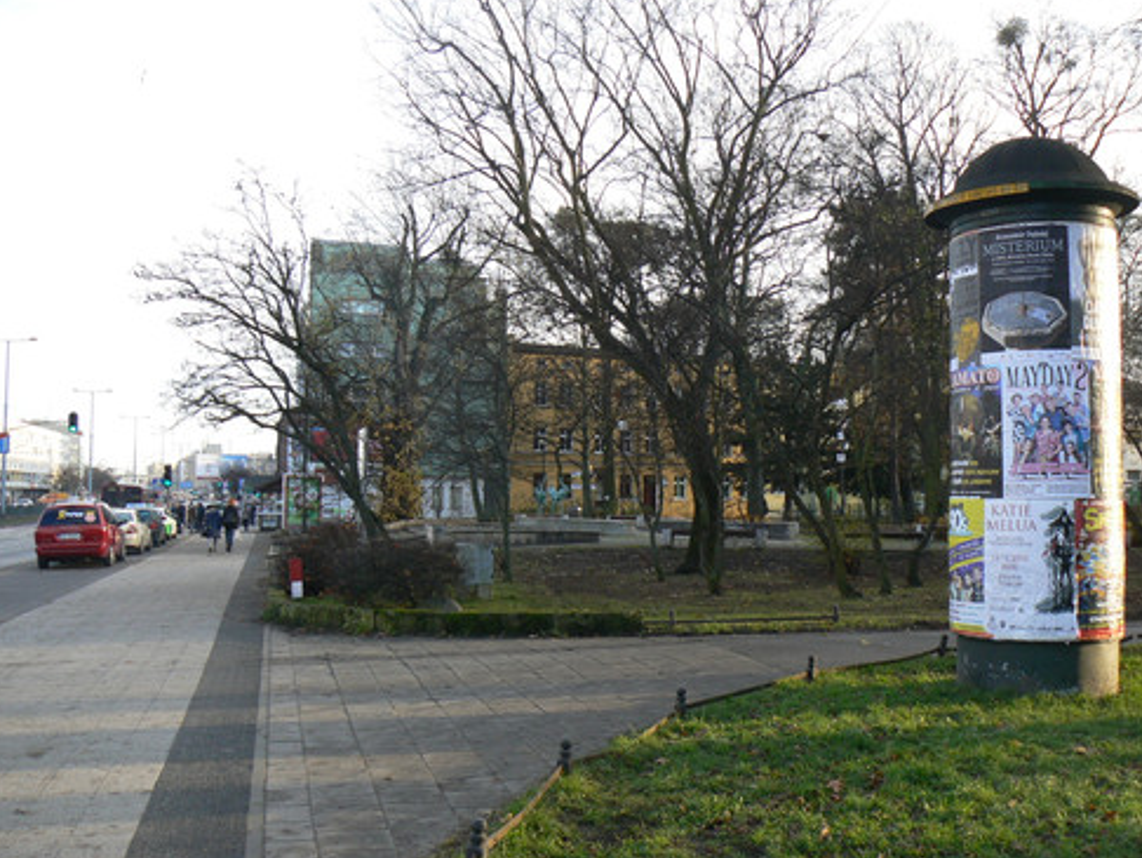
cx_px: 569
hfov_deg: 50.1
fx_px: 1221
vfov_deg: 38.7
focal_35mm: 37
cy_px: 424
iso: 80
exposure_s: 1/125
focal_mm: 6
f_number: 4
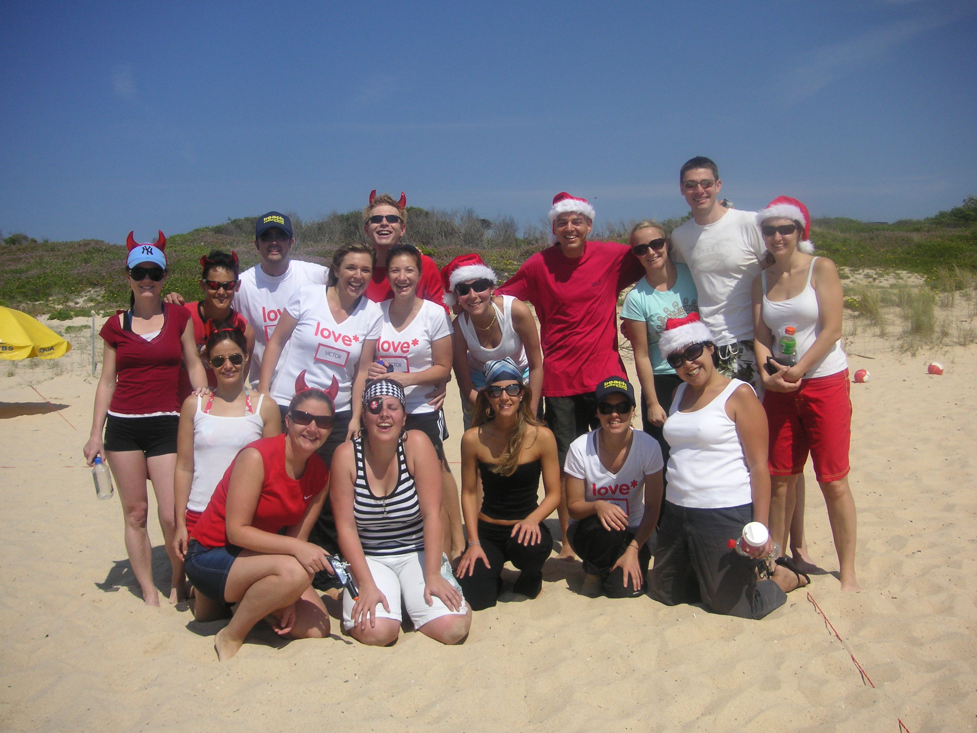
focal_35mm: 37
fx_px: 1044
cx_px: 488
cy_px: 366
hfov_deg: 50.1
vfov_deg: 38.7
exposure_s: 1/350
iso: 50
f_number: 6.7
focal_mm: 6.1
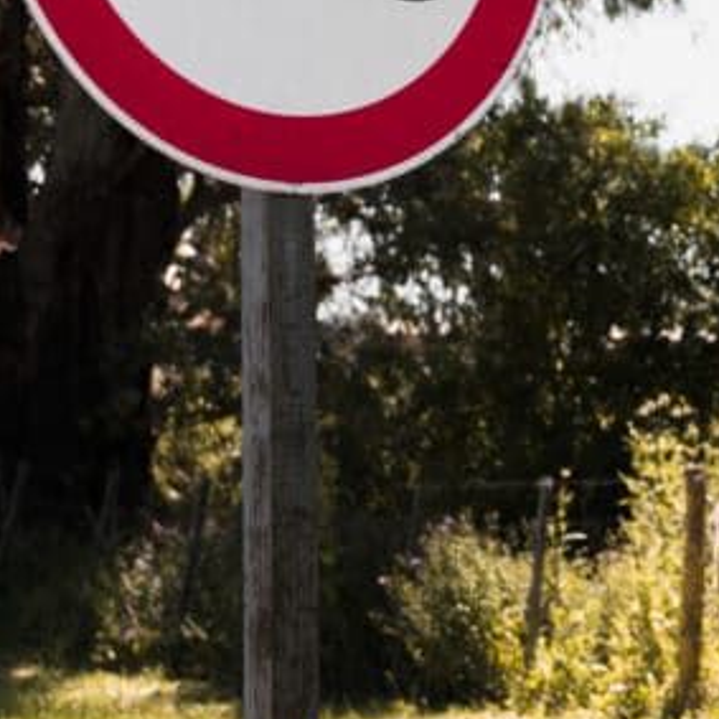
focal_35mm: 154
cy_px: 114
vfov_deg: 11.3
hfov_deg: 10.9
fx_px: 3619
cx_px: 1095
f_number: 4
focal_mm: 50
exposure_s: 1/160
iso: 64
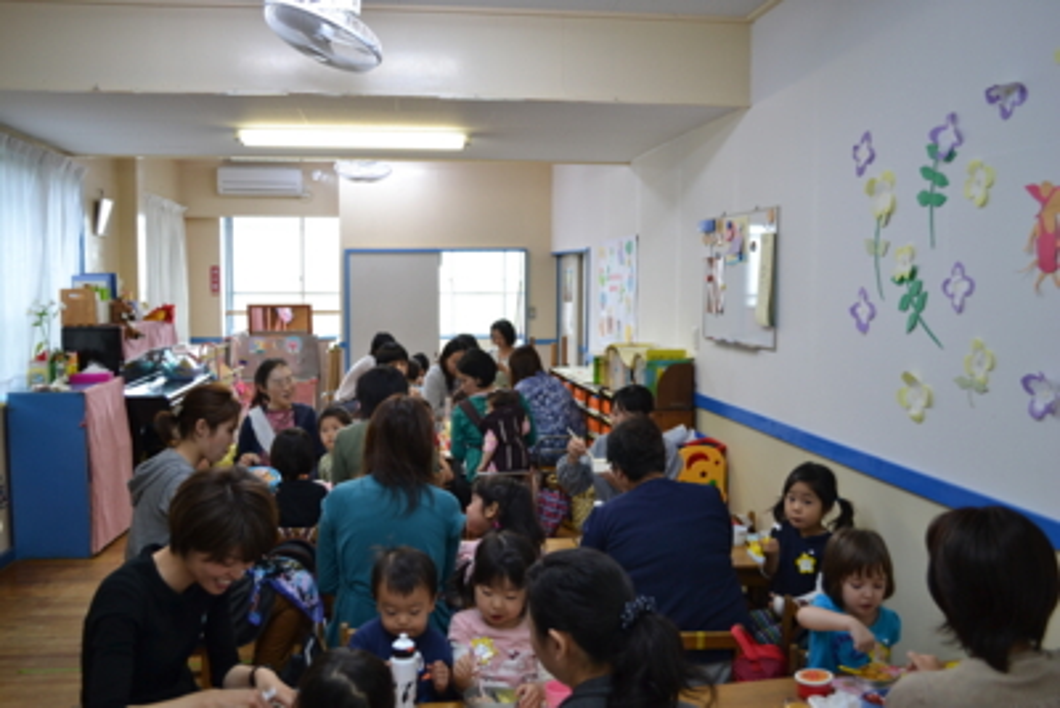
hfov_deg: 61.9
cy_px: 354
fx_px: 884
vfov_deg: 43.6
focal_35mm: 30
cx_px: 530
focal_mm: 20
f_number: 3.8
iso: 400
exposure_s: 1/60
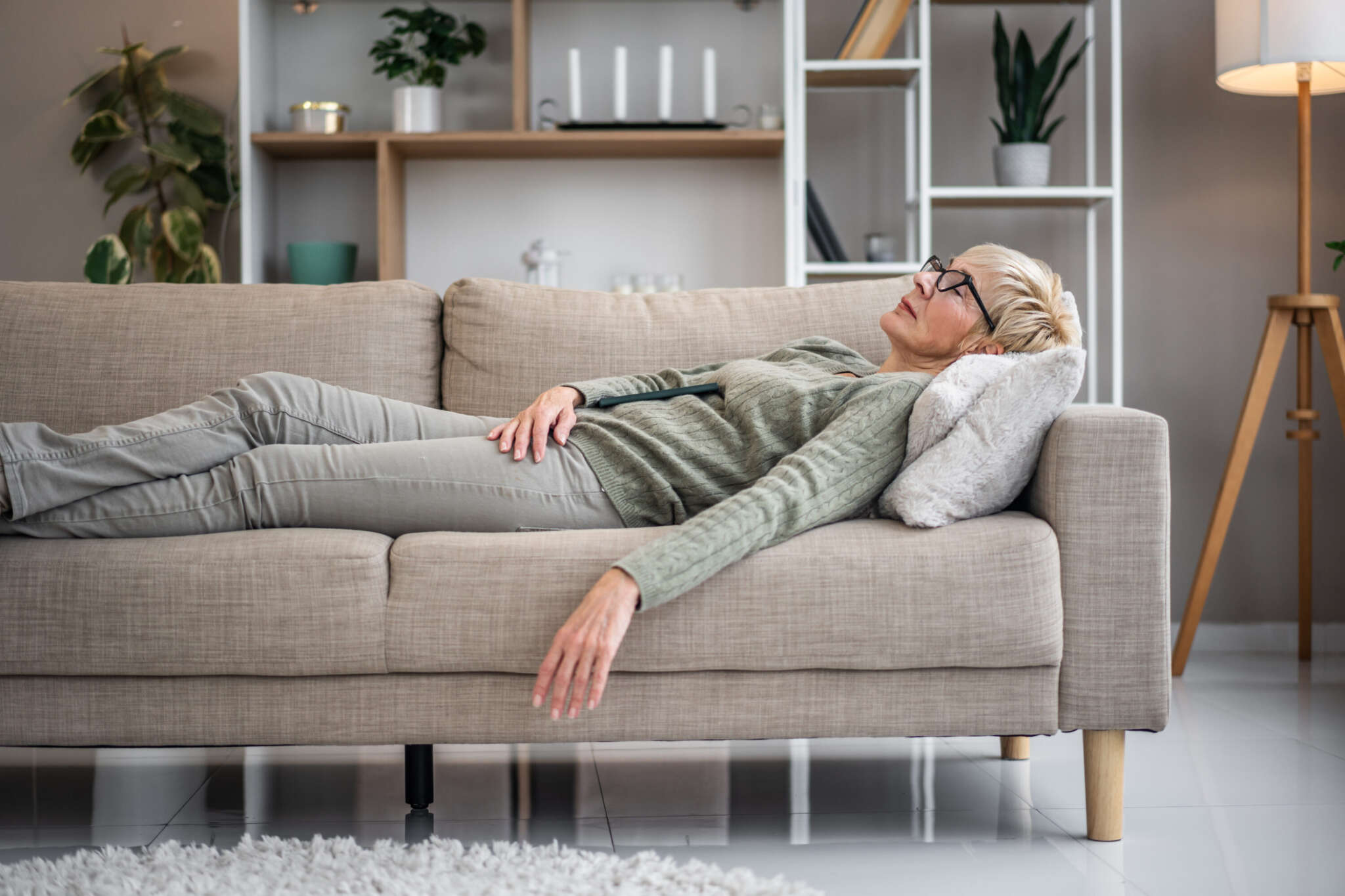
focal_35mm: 55
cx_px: 672
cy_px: 448
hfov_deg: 36.2
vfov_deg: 24.6
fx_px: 2055
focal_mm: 55
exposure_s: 1/400
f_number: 1.8
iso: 160
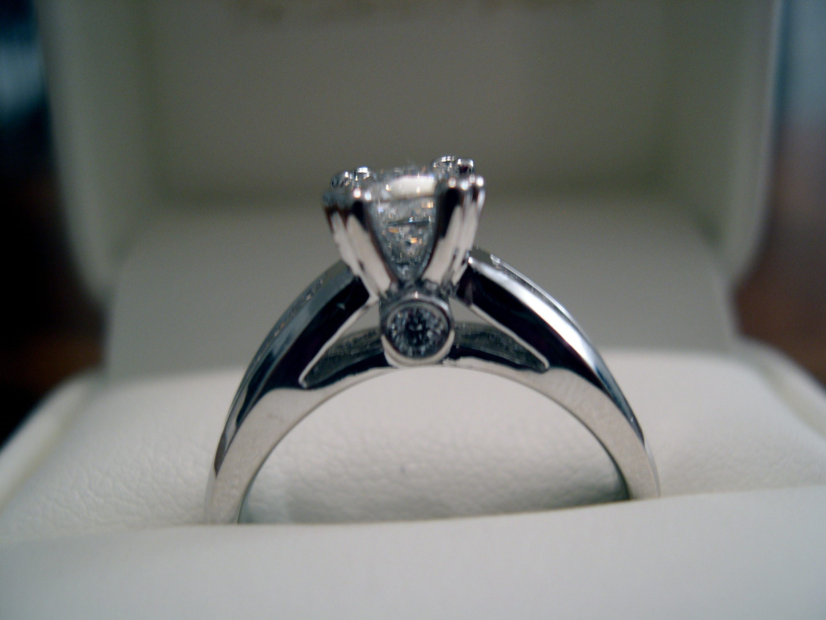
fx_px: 907
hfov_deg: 49.0
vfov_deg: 37.7
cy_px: 310
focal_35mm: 38
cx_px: 413
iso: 100
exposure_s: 1/7.5
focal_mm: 8
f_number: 2.8
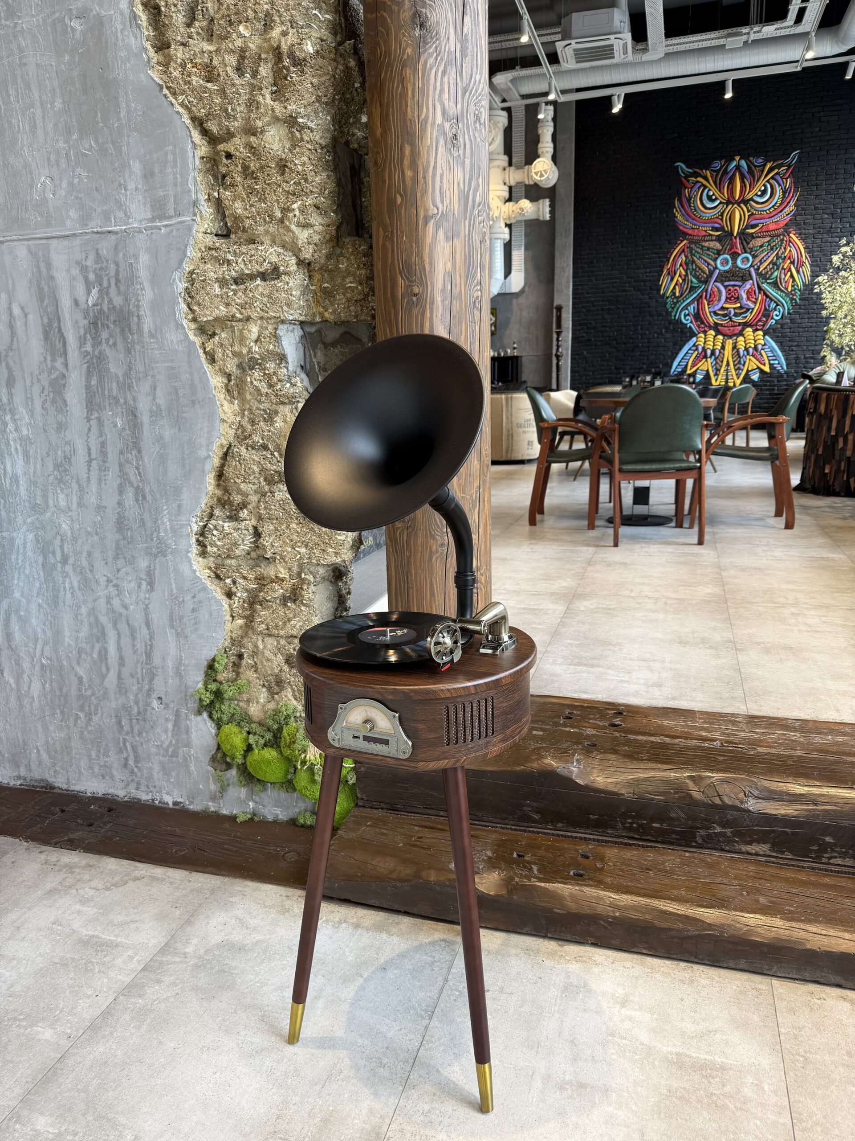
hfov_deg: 56.8
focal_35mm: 24
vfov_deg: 71.6
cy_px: 570
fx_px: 790
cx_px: 428
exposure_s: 1/121
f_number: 1.78
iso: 64
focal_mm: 6.76
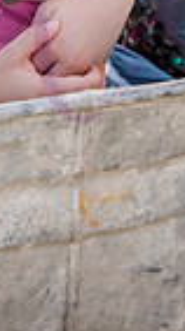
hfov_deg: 5.3
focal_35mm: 228
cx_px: -14
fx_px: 1994
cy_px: -146
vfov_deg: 9.2
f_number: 6.3
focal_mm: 68
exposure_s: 1/500
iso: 400
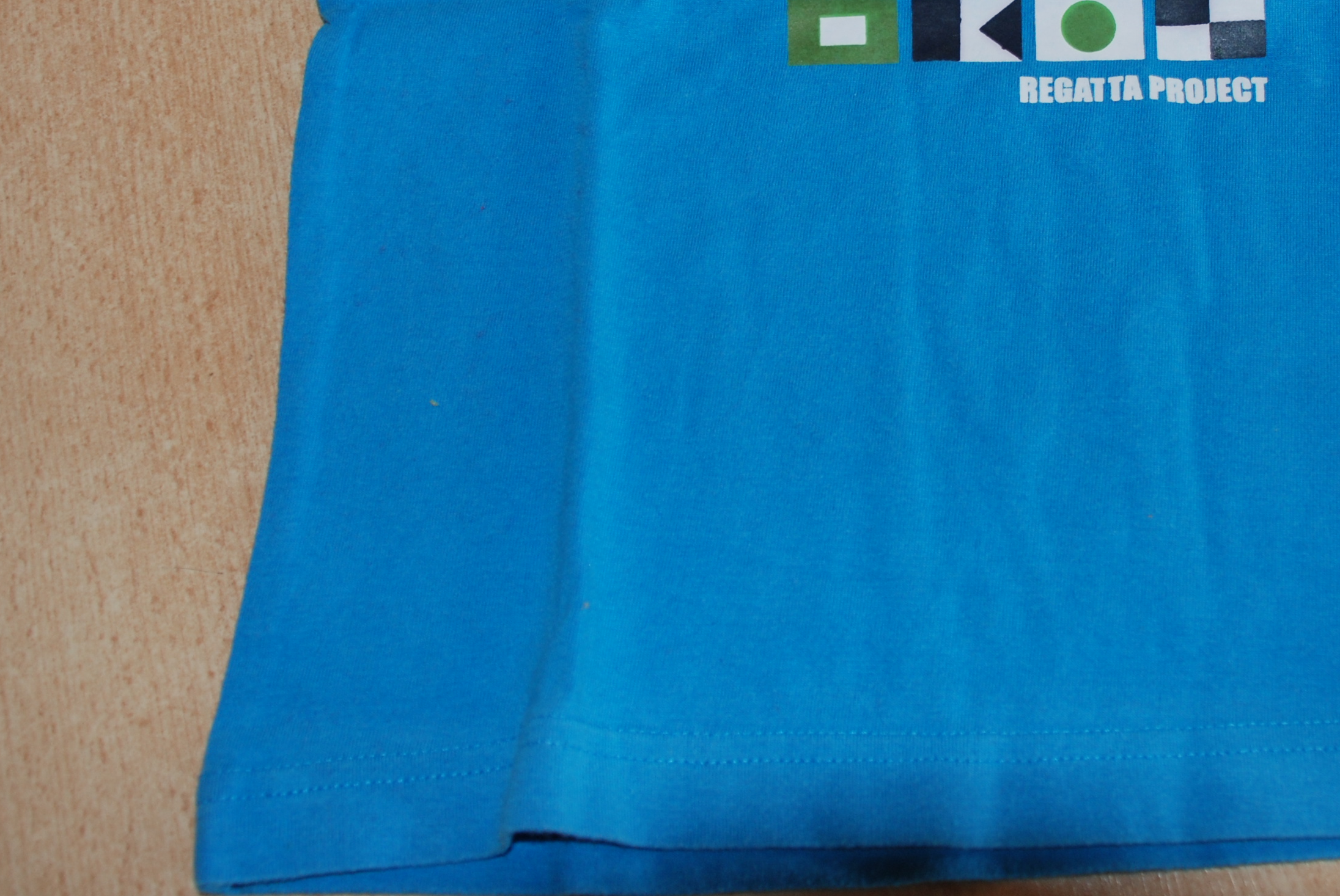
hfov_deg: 37.0
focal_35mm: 53
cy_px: 137
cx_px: 903
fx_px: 1975
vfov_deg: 25.0
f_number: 3.8
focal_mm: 20
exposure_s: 1/60
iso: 200
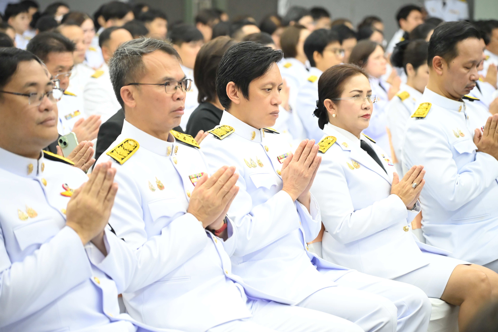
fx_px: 1660
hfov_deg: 17.1
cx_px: 249
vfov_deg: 11.4
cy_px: 166
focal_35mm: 120
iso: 6400
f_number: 4
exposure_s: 1/320
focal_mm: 120
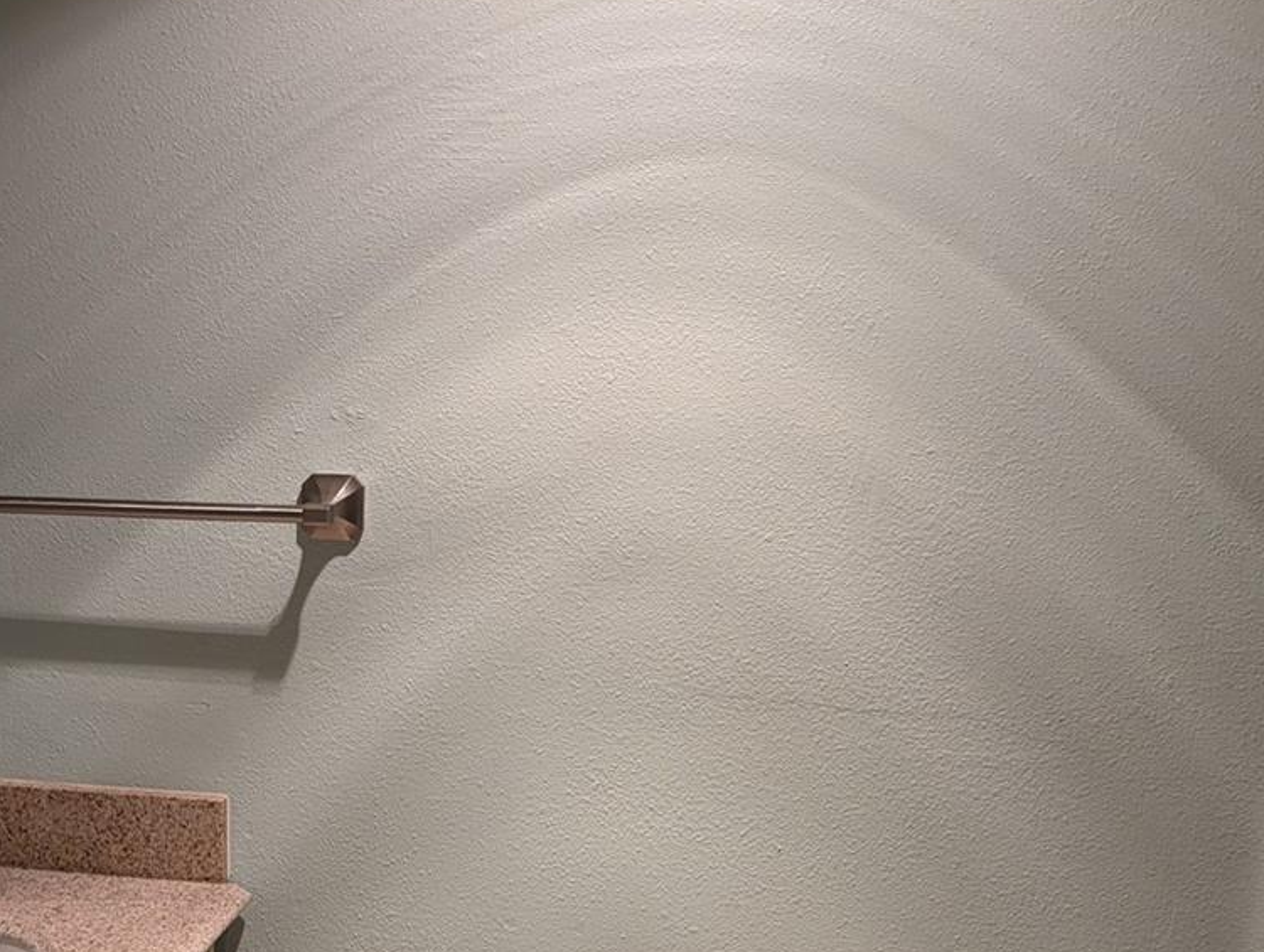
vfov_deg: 26.8
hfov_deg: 36.3
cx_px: 275
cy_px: 987
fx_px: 1865
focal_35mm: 51
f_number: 1.68
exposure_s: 1/120
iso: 131
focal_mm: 6.9
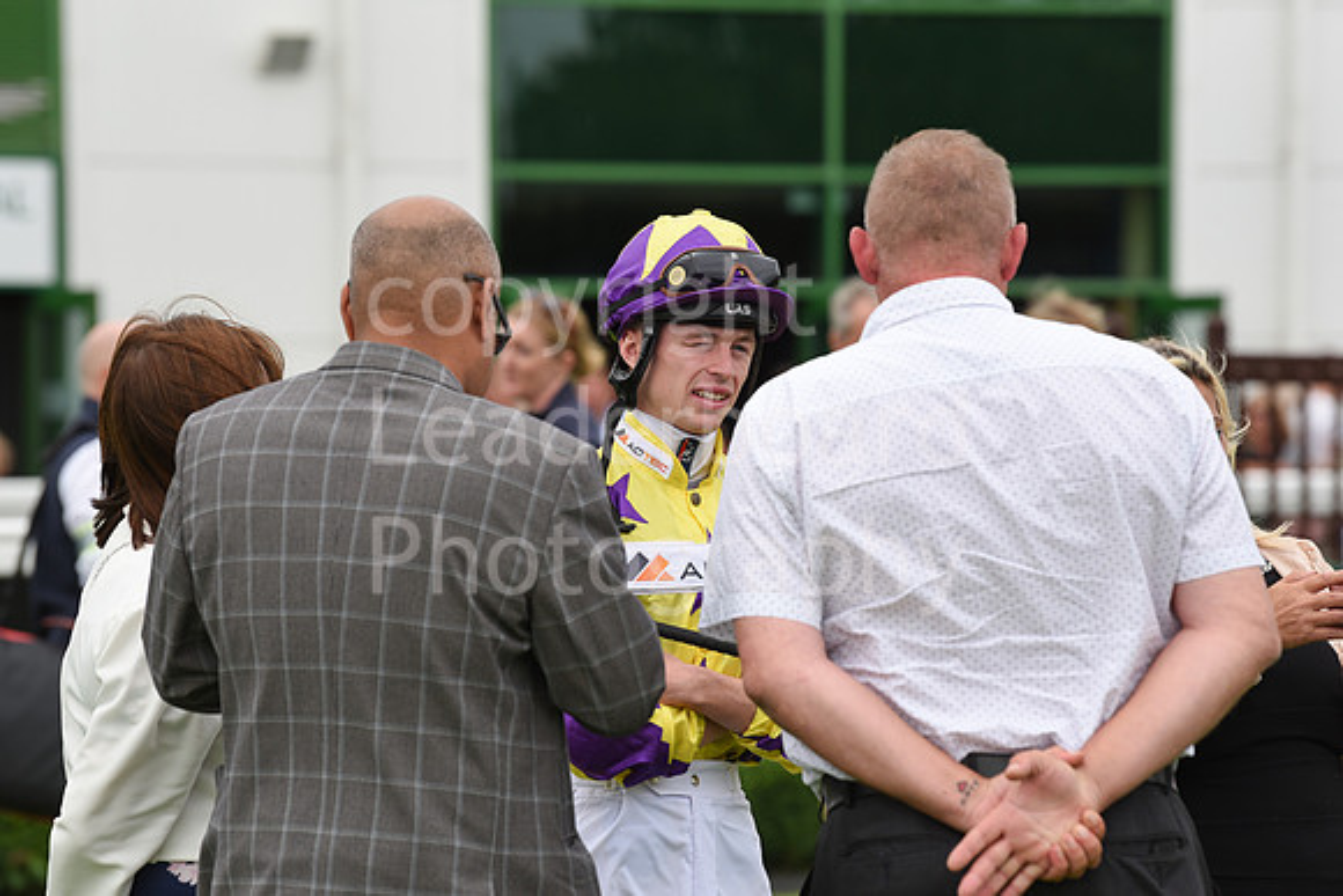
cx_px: 672
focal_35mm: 200
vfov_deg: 6.9
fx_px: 7463
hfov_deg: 10.3
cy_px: 448
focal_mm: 200
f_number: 5.6
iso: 640
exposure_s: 1/3200
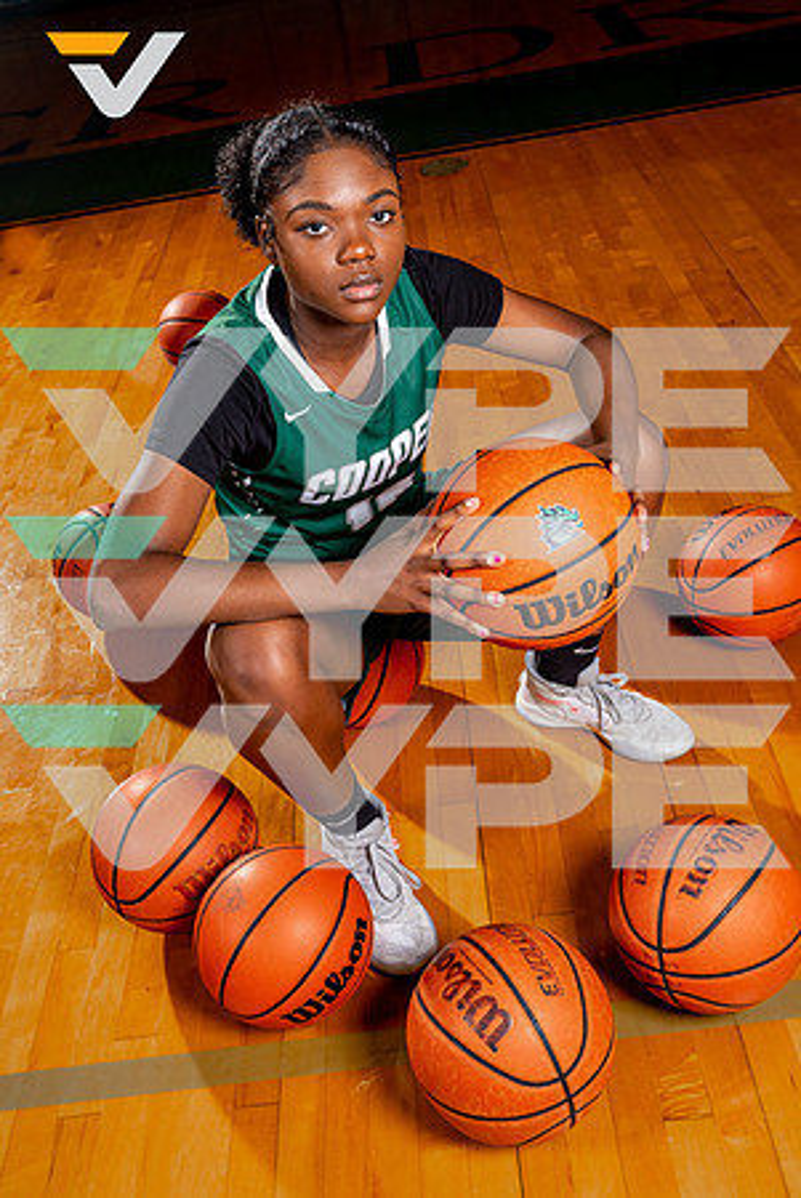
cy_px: 599
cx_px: 400
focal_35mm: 33
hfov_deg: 40.1
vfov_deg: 57.2
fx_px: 1099
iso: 125
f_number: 8
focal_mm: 33
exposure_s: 1/125
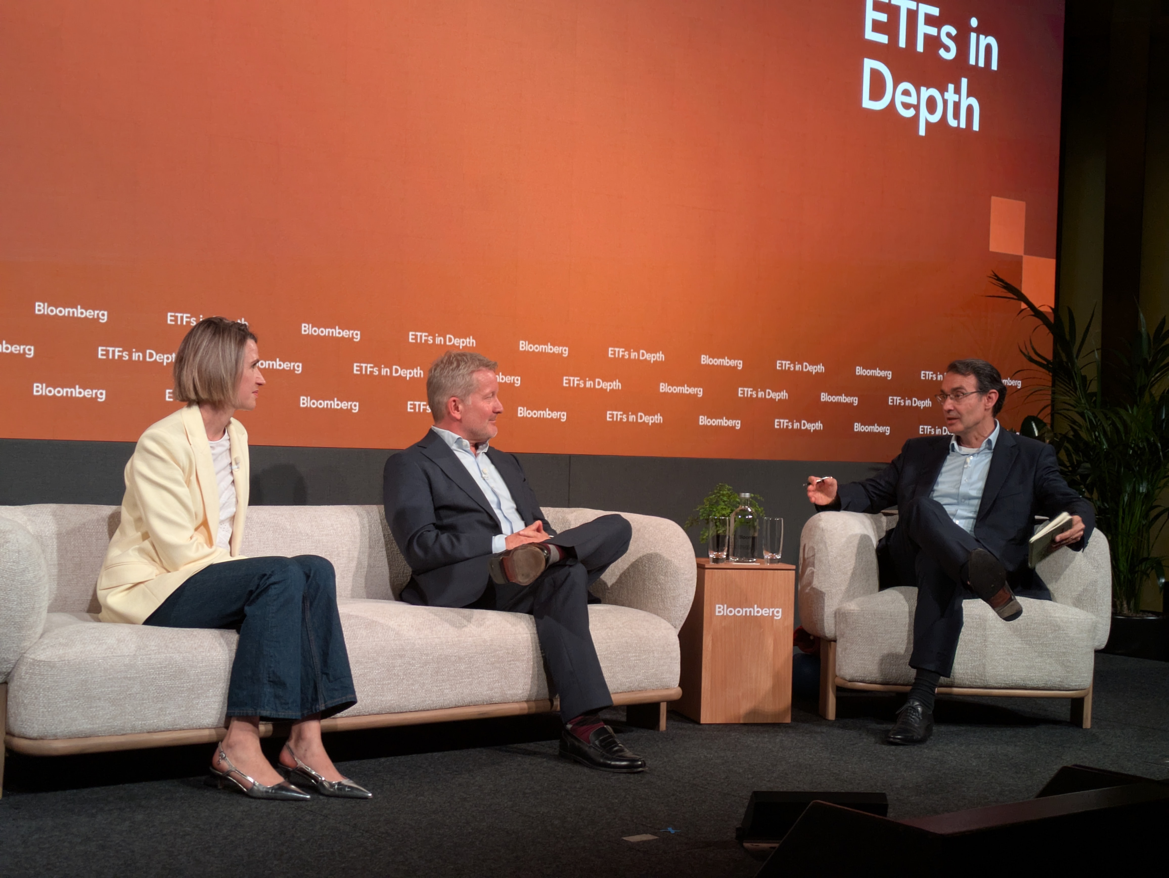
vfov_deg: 28.6
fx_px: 1723
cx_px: 584
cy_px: 439
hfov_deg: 37.5
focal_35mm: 51
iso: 167
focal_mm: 5.43
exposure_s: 1/100
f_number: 1.89
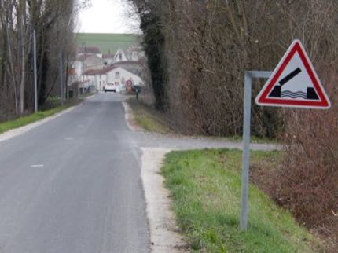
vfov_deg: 10.1
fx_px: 1435
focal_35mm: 147
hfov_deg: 13.4
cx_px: 169
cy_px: 126
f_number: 5.6
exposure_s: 1/15
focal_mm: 26.4
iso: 560
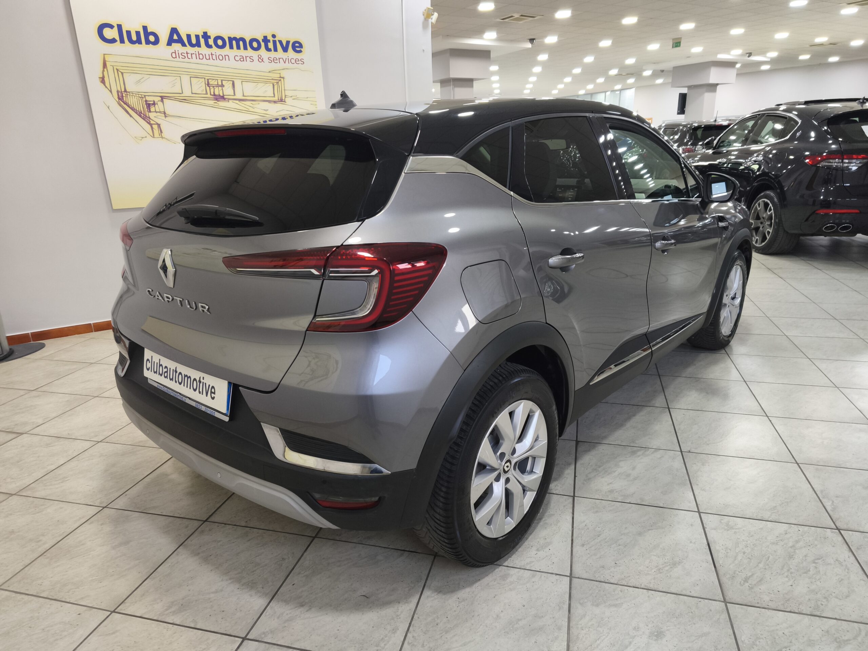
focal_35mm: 23
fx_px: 577
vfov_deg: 58.9
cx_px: 434
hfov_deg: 73.9
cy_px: 326
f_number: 1.7
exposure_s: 1/50
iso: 400
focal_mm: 5.35
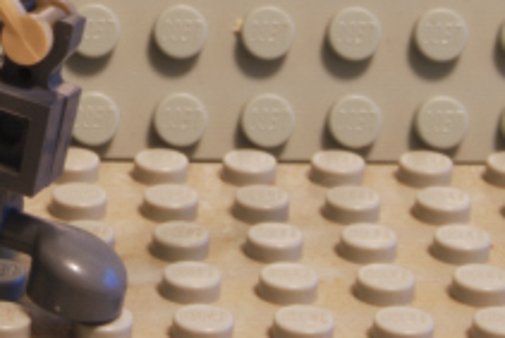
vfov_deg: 6.5
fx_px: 2934
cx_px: -60
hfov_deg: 9.7
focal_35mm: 209
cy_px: -156
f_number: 36
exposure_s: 30
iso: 100
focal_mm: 46
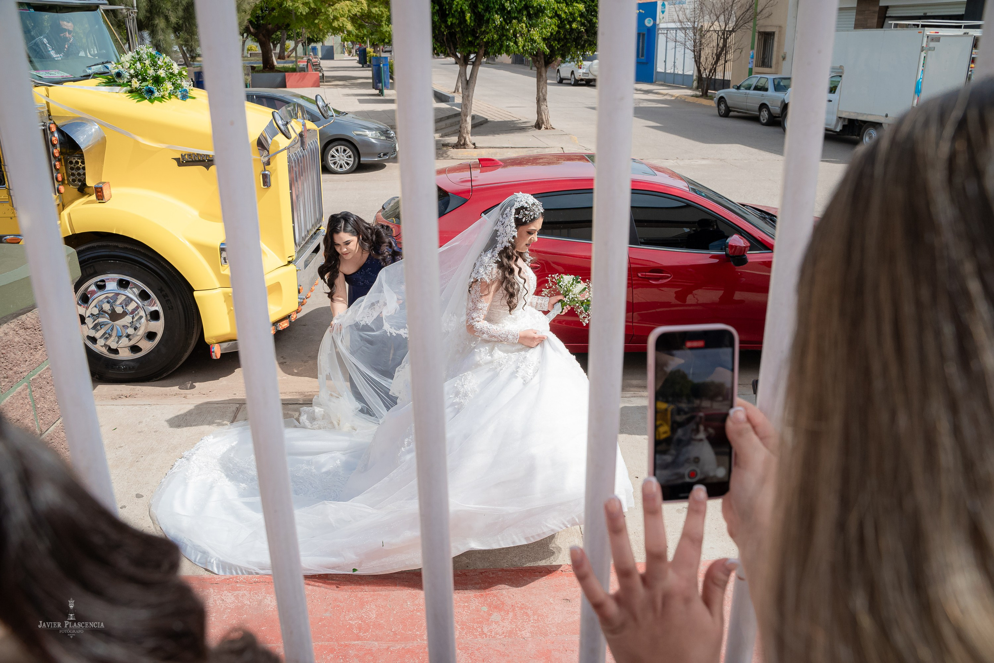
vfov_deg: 46.4
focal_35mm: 28
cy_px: 332
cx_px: 497
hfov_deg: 65.5
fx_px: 773
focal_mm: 28
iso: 640
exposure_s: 1/1250
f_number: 8
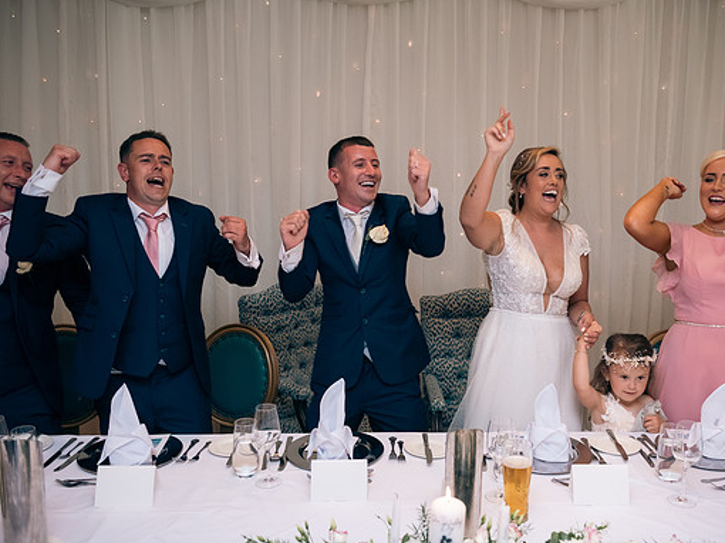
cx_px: 409
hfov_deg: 52.5
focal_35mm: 35
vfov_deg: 40.7
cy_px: 269
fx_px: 733
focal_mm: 32
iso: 640
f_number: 3.5
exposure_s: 1/160
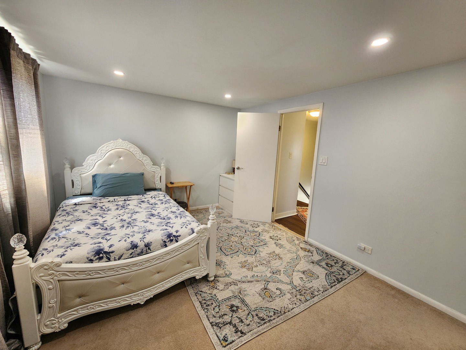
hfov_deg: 106.2
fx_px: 175
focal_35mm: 13
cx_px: 233
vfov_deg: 89.9
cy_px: 175
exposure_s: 1/60
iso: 200
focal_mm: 2.2
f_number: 2.2
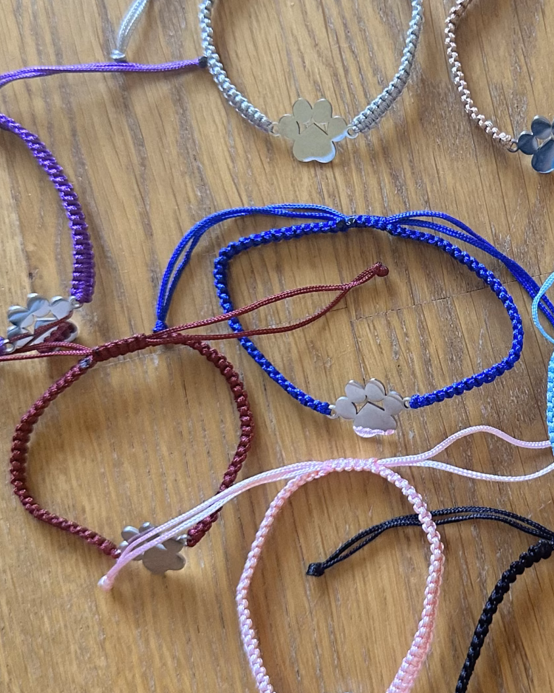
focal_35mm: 57
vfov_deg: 32.9
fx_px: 1168
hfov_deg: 25.7
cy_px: 283
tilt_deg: -83.8
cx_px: 511
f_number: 1.78
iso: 320
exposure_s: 1/60
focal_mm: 6.86
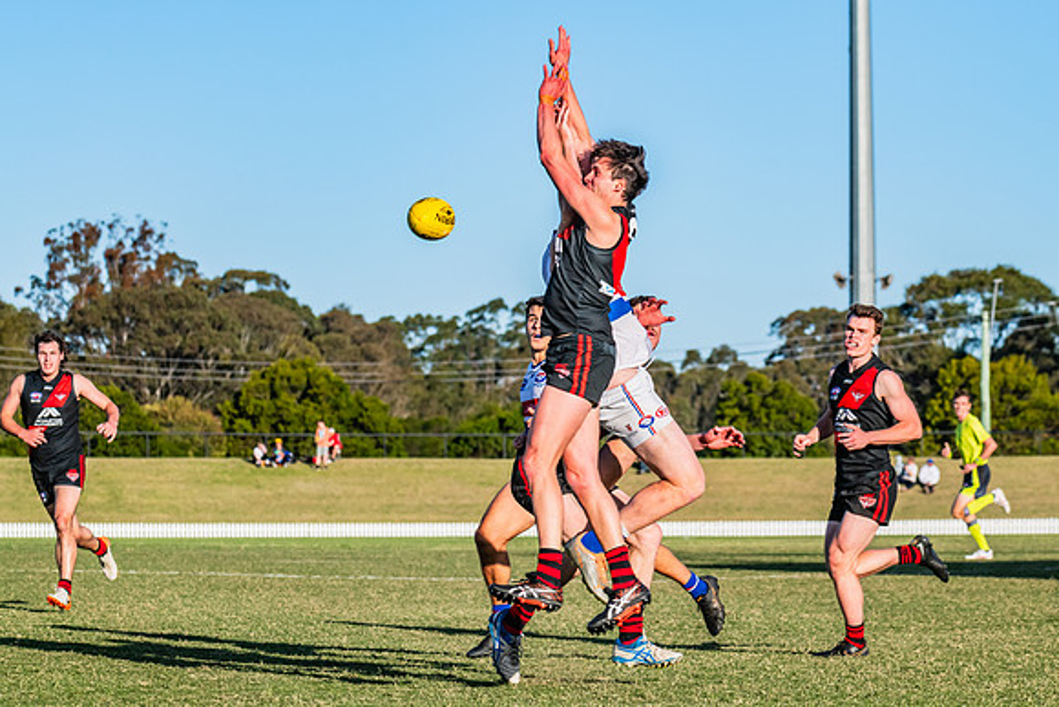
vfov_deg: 7.8
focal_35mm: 176
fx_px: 5176
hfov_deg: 11.7
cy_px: 350
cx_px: 542
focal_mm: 170
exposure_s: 1/1600
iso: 800
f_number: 10
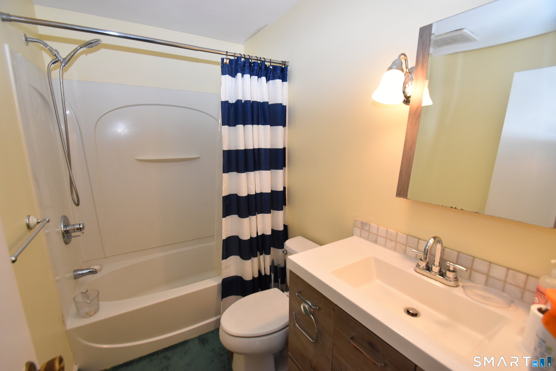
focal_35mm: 15
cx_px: 278
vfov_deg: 77.3
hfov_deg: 100.4
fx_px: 232
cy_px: 186
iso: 800
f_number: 5
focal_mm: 10
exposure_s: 1/100
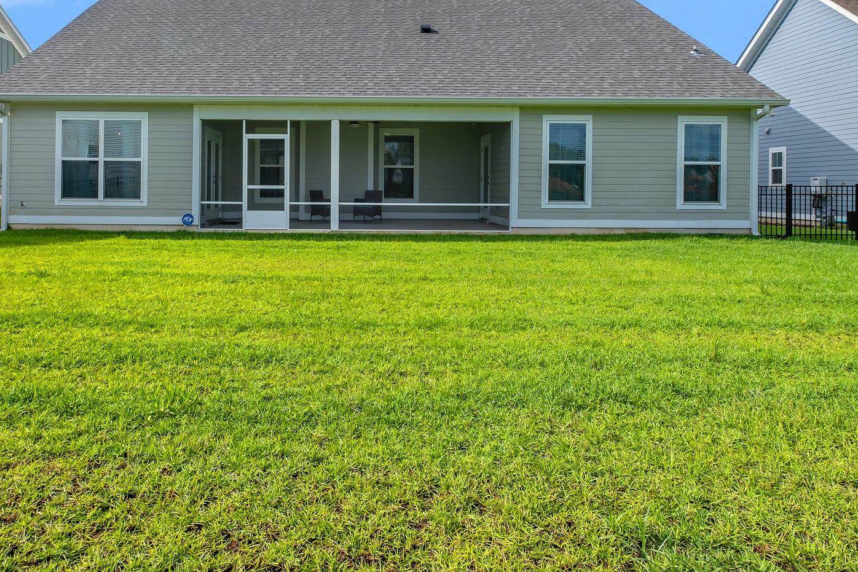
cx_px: 349
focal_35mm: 22
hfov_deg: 77.8
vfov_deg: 56.3
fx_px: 524
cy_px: 204
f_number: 8
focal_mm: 10
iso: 250
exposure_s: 1/550
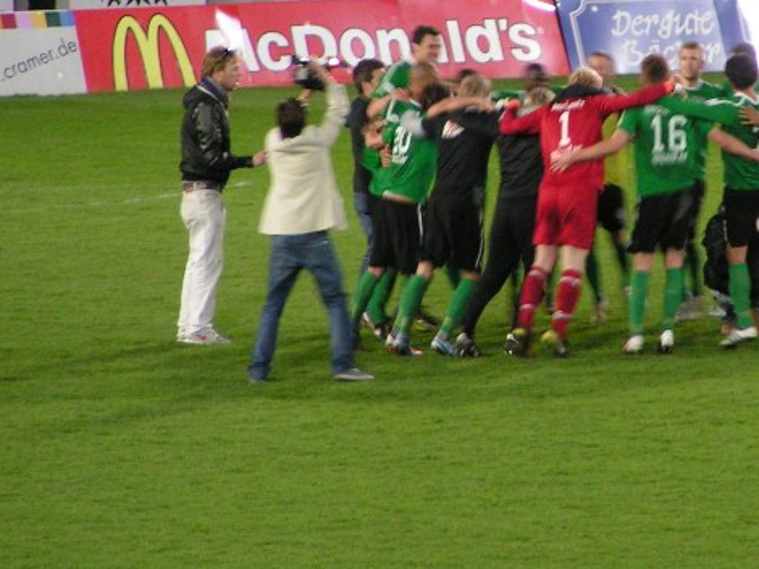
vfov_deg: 2.7
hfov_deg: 3.6
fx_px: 12163
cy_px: 87
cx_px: 557
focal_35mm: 555
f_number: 3.5
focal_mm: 49.8
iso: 200
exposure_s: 1/30
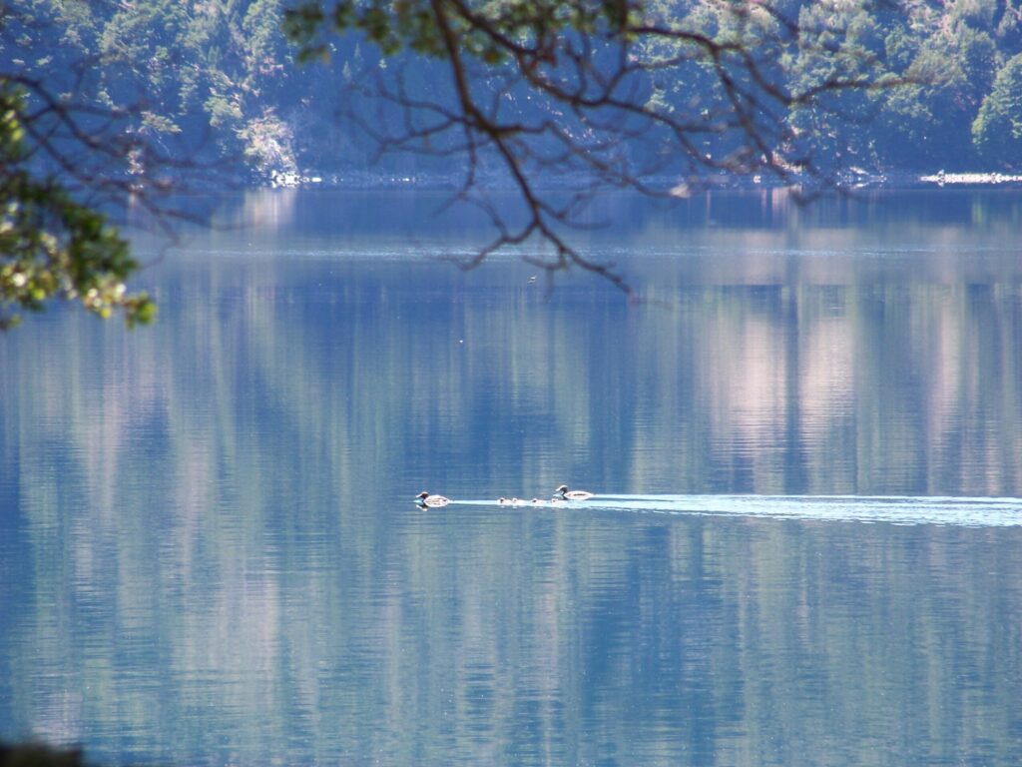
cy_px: 384
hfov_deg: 4.6
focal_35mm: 432
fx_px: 12754
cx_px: 511
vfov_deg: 3.4
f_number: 4.8
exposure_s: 1/100
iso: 70
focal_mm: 70.2
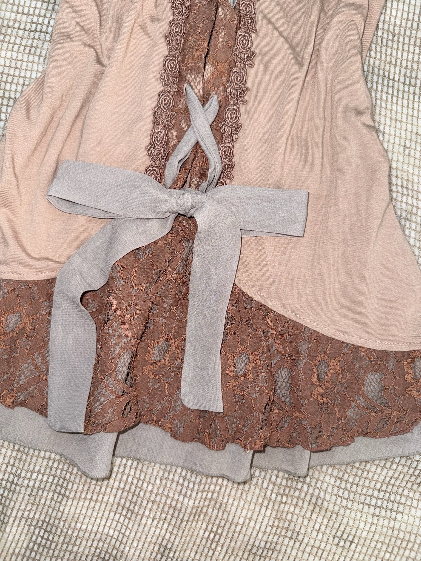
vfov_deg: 71.6
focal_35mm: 24
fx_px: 389
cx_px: 210
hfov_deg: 56.8
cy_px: 280
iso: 50
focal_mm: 6.76
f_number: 1.78
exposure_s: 1/68
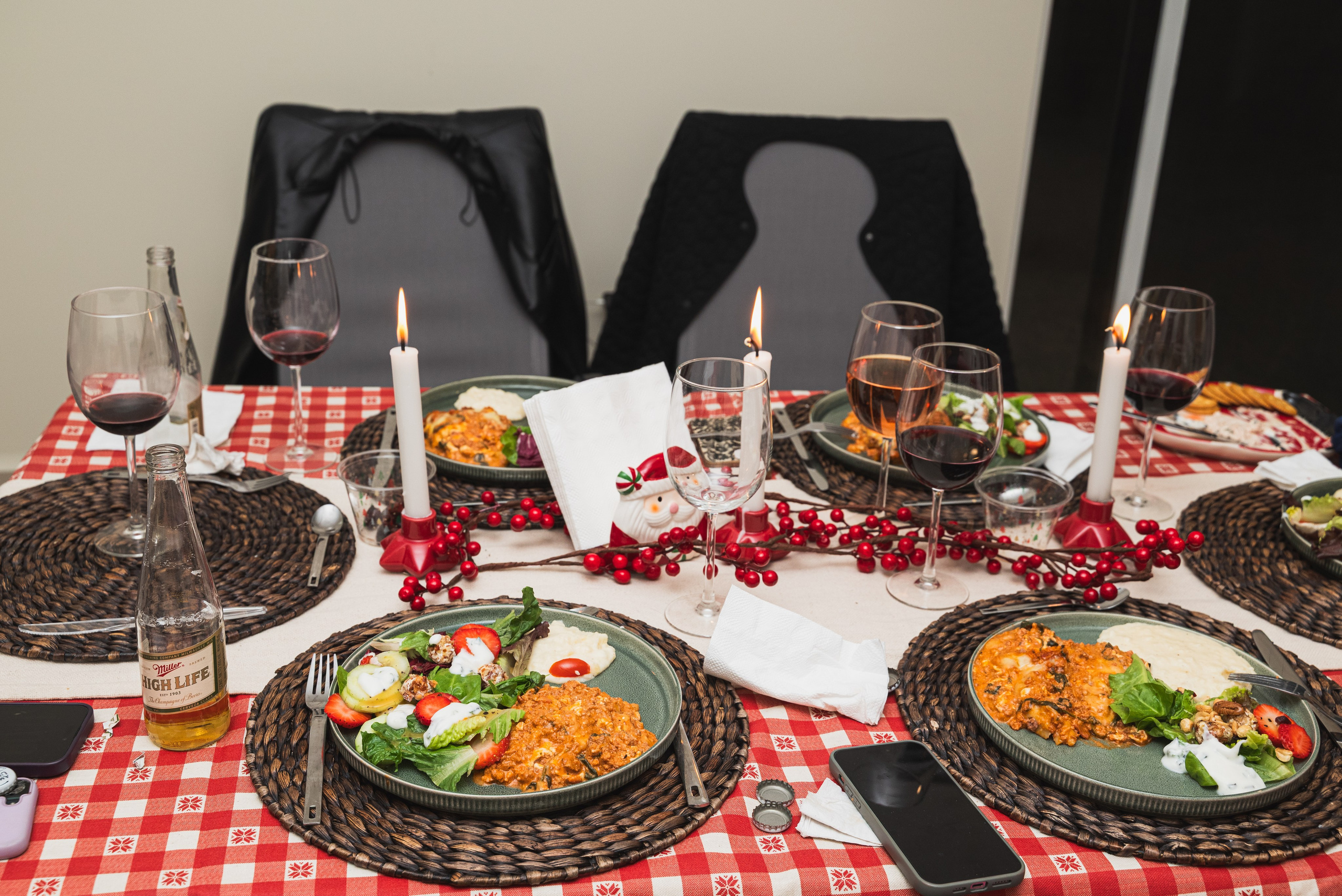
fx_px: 1479
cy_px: 441
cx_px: 650
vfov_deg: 33.7
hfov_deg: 48.8
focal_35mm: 40
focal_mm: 38
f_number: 5
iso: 800
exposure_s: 1/125
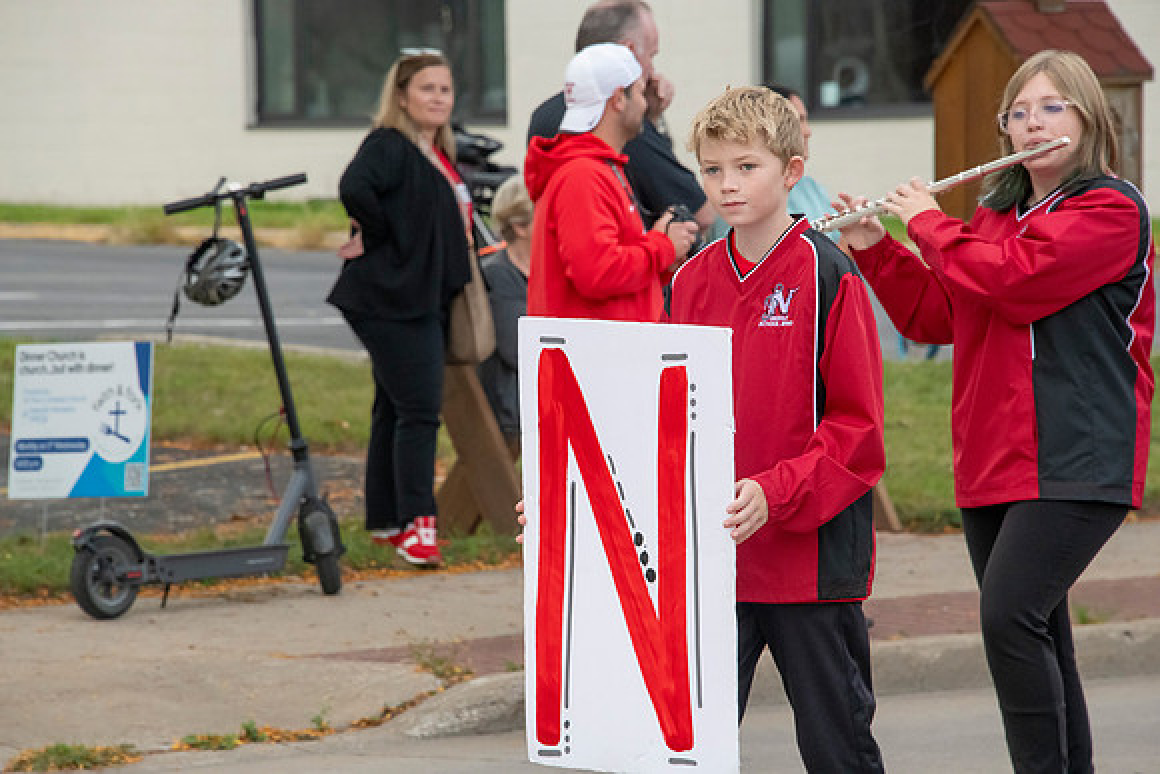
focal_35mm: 300
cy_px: 387
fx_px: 9668
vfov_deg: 4.6
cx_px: 580
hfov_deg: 6.9
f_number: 11
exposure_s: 1/400
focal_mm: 300
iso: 3200
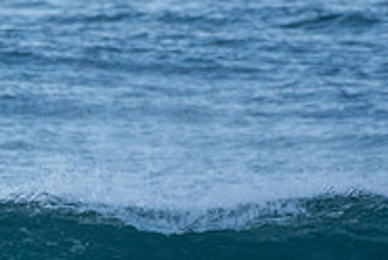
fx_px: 25325
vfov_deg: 0.6
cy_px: 303
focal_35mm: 2346
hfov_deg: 0.9
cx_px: -189
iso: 900
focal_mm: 500
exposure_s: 1/1250
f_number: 5.6
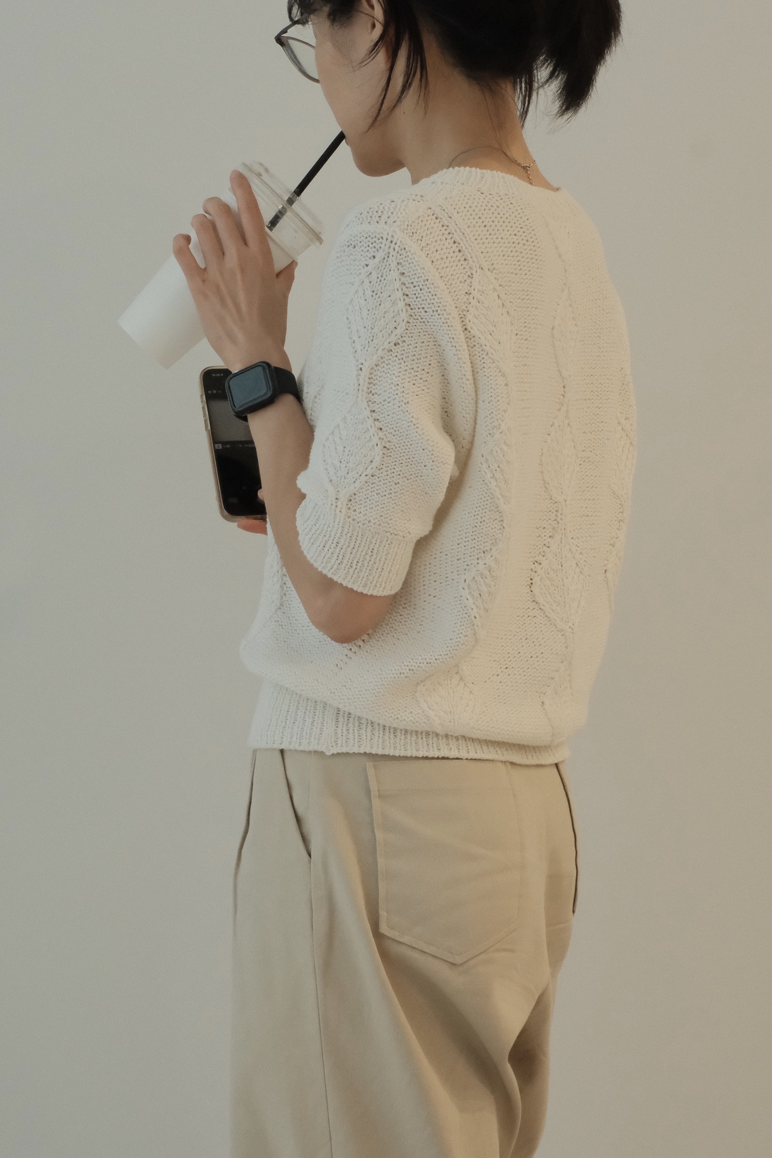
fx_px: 1704
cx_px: 386
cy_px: 579
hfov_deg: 25.5
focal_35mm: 53
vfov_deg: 37.5
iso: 3200
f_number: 11
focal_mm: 35
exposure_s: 1/56
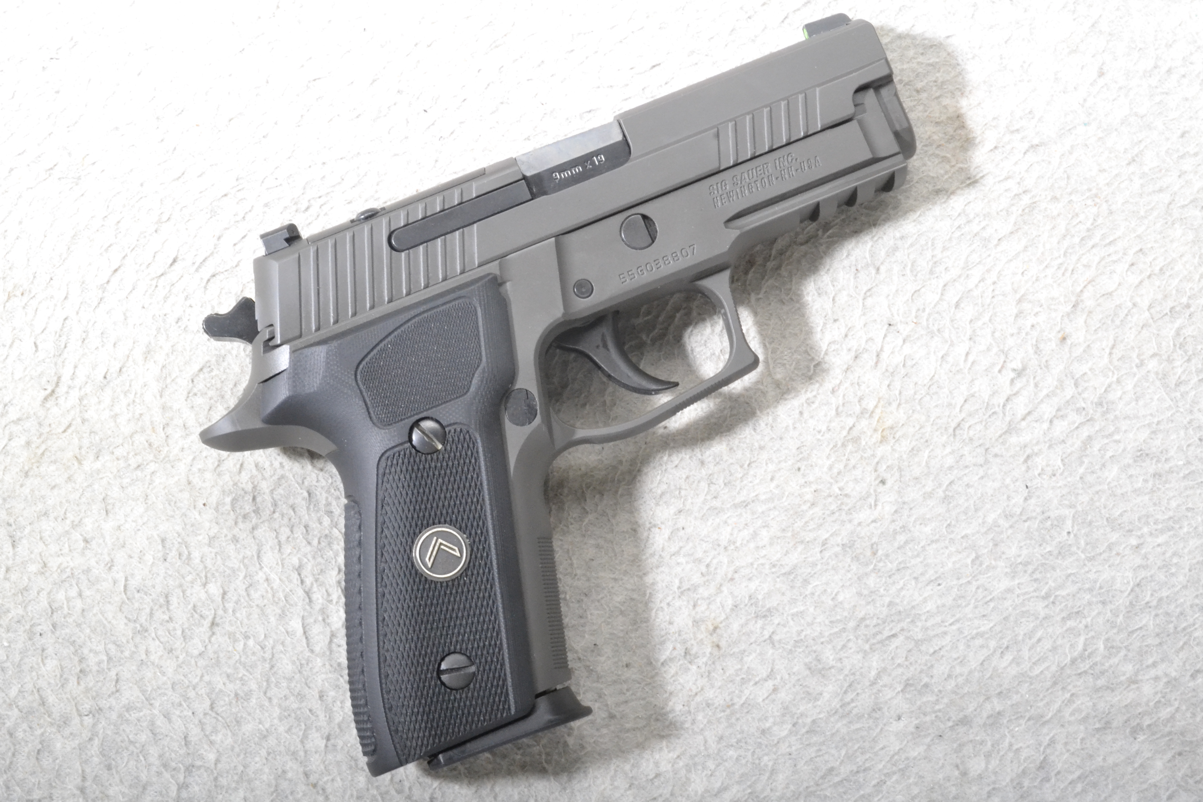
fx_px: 2105
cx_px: 602
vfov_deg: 21.6
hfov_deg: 31.9
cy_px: 401
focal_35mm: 63
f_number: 20
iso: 3200
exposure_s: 1/160
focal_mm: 42
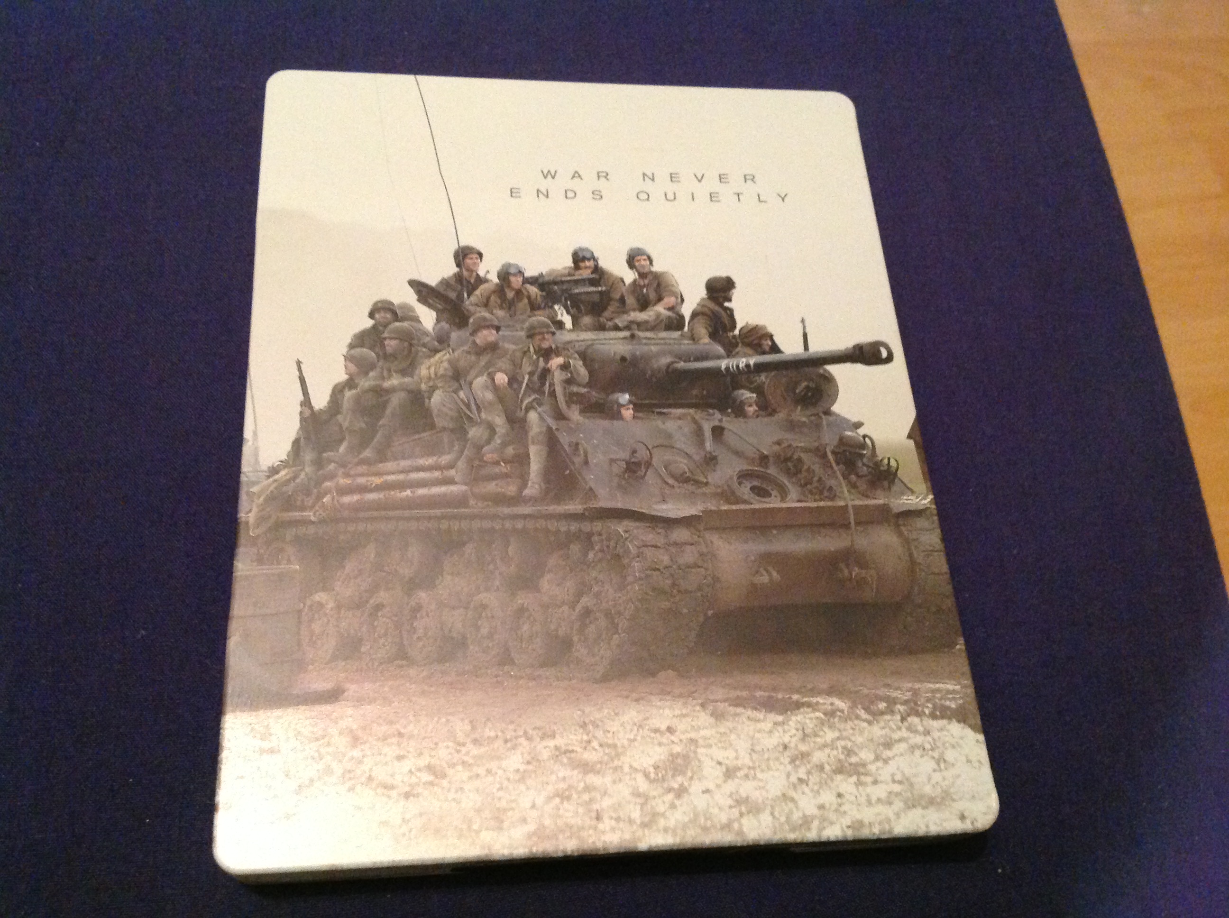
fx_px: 1241
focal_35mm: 35
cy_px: 459
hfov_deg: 52.7
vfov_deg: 40.6
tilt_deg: -60.2
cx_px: 614
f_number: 2.4
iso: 500
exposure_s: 1/17
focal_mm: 4.28
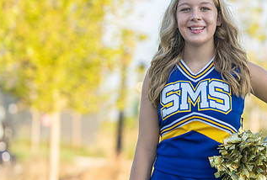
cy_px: 106
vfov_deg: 5.9
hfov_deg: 8.8
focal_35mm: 233
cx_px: 219
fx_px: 1735
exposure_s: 1/400
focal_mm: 115
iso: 125
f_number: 3.2
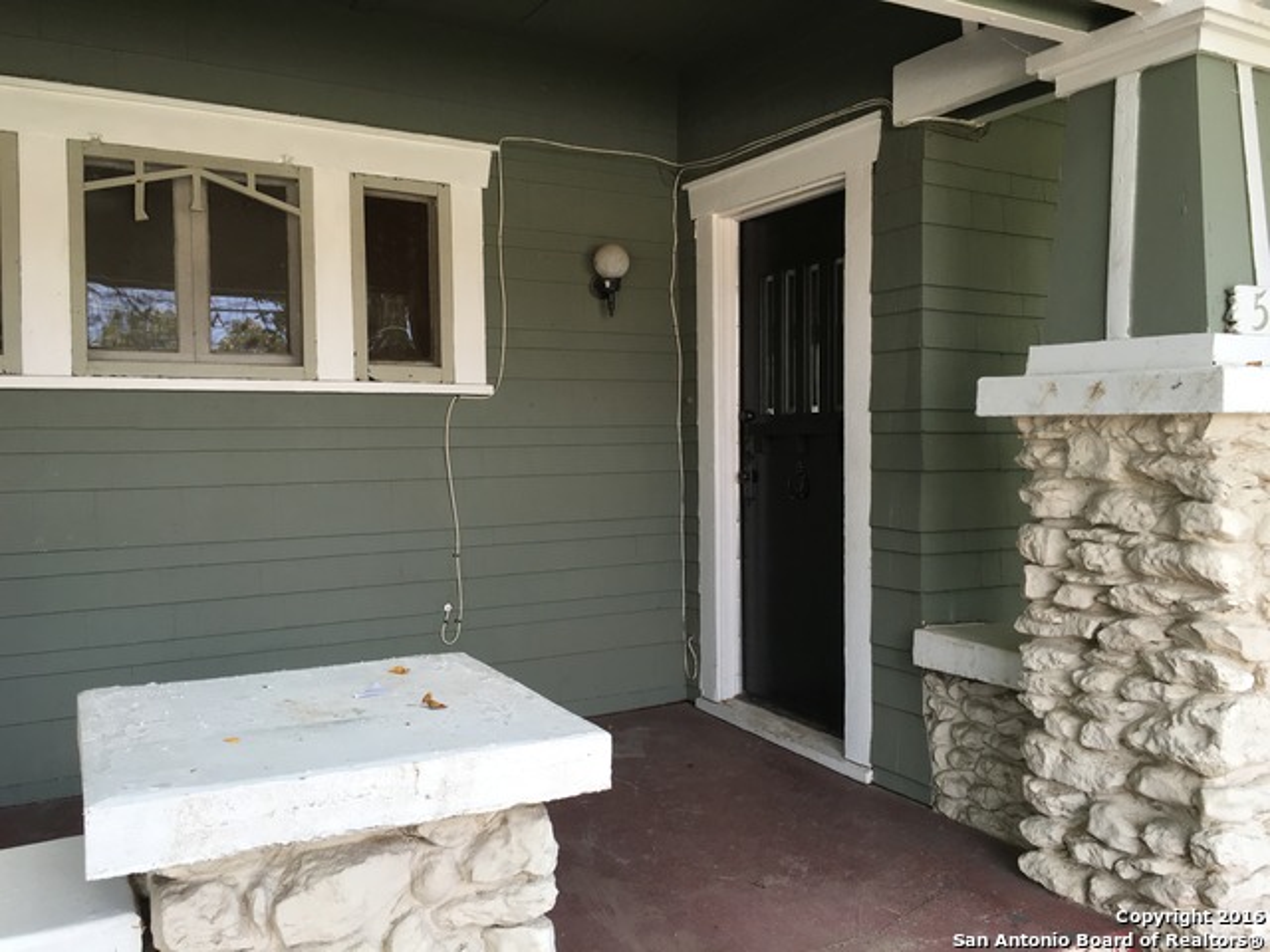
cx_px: 635
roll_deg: +0.7
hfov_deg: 61.7
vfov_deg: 48.2
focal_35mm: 29
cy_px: 476
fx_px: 1064
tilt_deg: +1.8
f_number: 2.2
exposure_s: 1/120
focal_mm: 4.15
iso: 40
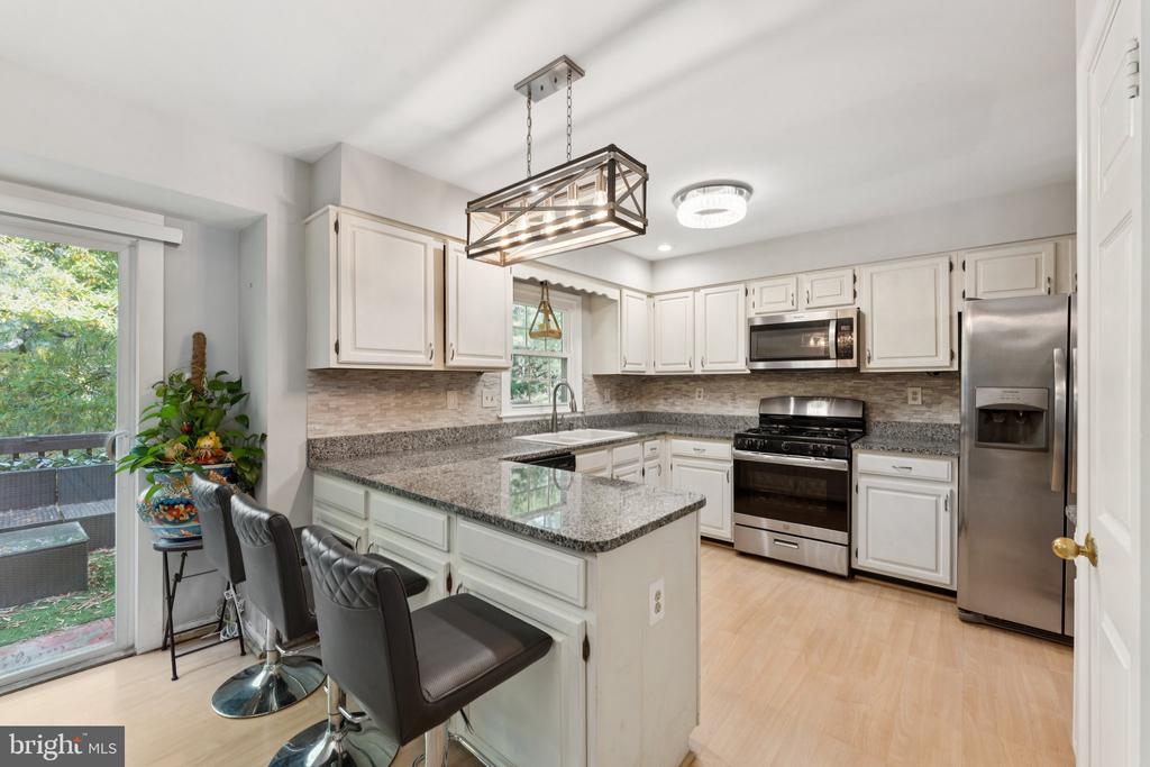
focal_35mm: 14
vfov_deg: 81.2
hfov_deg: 104.2
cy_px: 384
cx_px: 575
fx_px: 447
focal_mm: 14
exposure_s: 1/8
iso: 200
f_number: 8
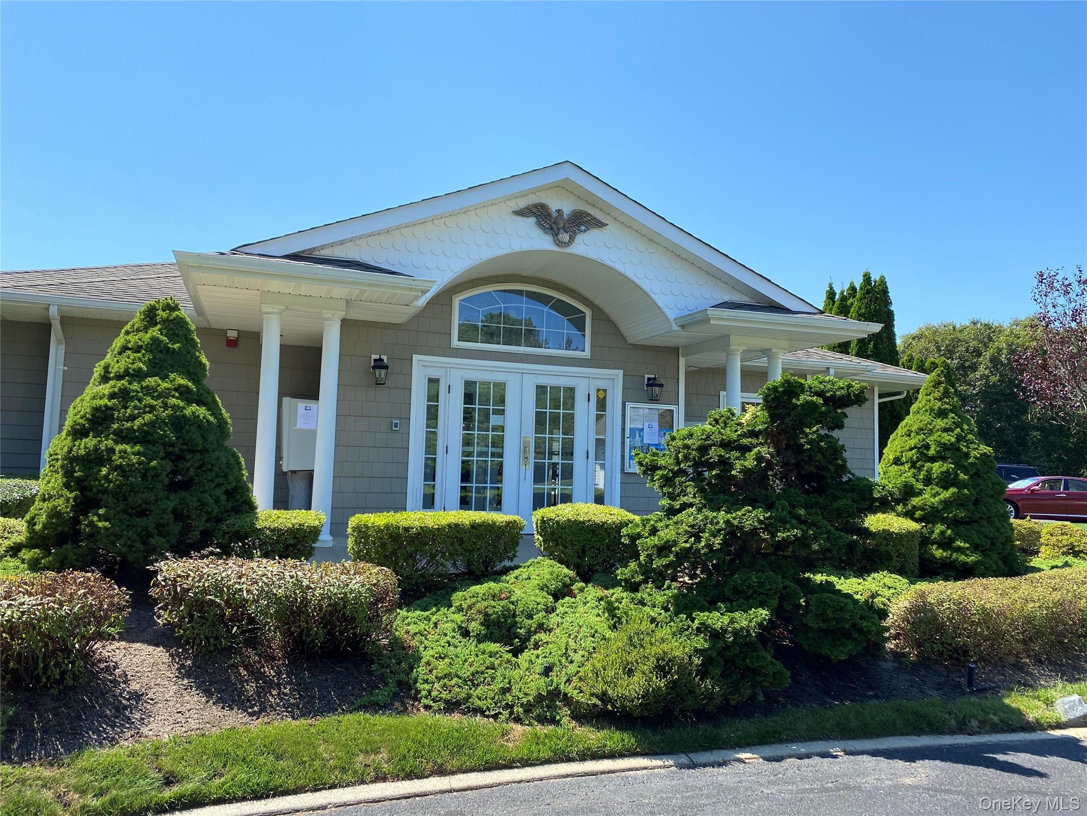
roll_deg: -2.6
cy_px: 408
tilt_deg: +6.0
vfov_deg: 53.1
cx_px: 544
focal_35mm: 26
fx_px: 816
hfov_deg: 67.3
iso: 32
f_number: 1.8
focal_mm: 4.25
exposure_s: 1/1866
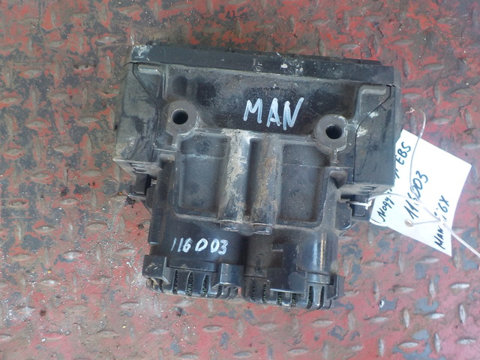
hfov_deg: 60.0
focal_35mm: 30
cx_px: 240
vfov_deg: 46.8
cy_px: 180
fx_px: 416
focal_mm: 4.1
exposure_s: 1/30
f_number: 3.3
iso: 180
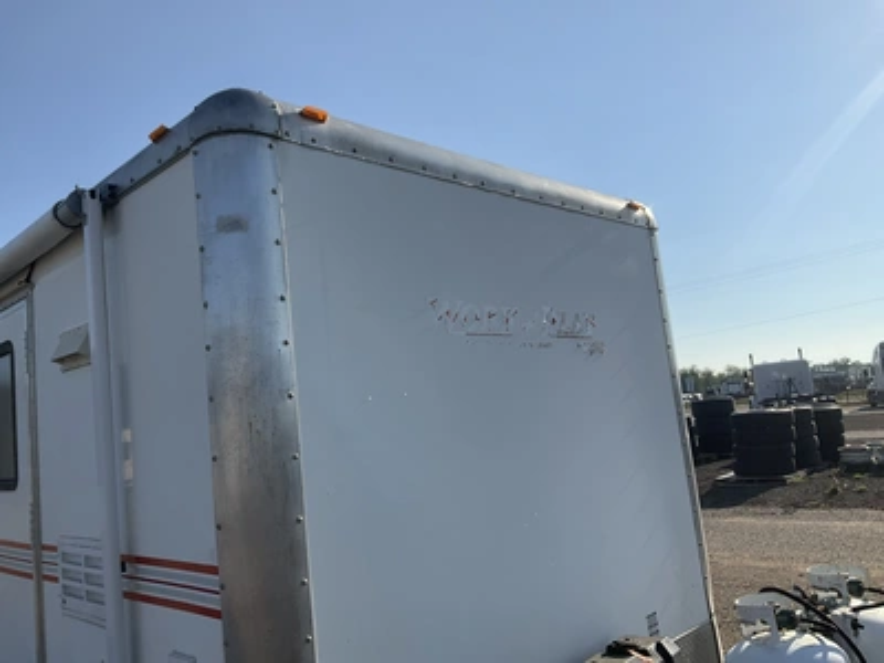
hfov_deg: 61.7
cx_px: 442
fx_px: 741
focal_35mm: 29
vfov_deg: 48.2
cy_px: 332
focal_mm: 3
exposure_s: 1/2427
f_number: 1.8
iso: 25
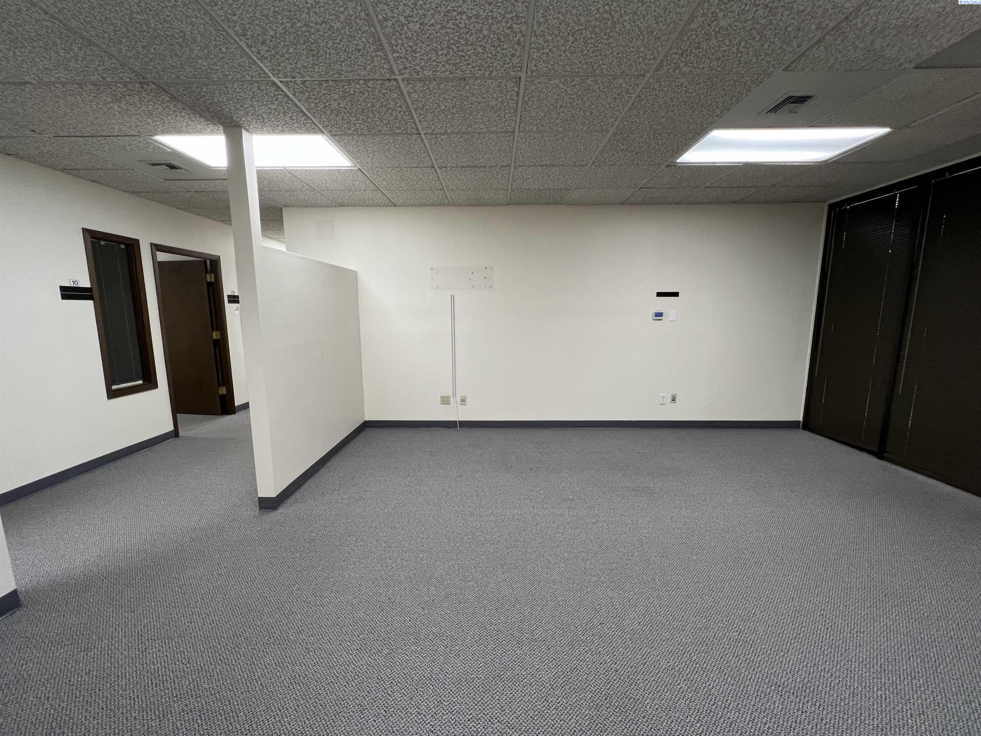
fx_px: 368
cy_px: 368
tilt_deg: -9.0
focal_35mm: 13
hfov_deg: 106.2
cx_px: 490
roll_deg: -0.5
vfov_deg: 89.9
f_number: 1.8
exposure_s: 1/60
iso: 160
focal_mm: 1.57
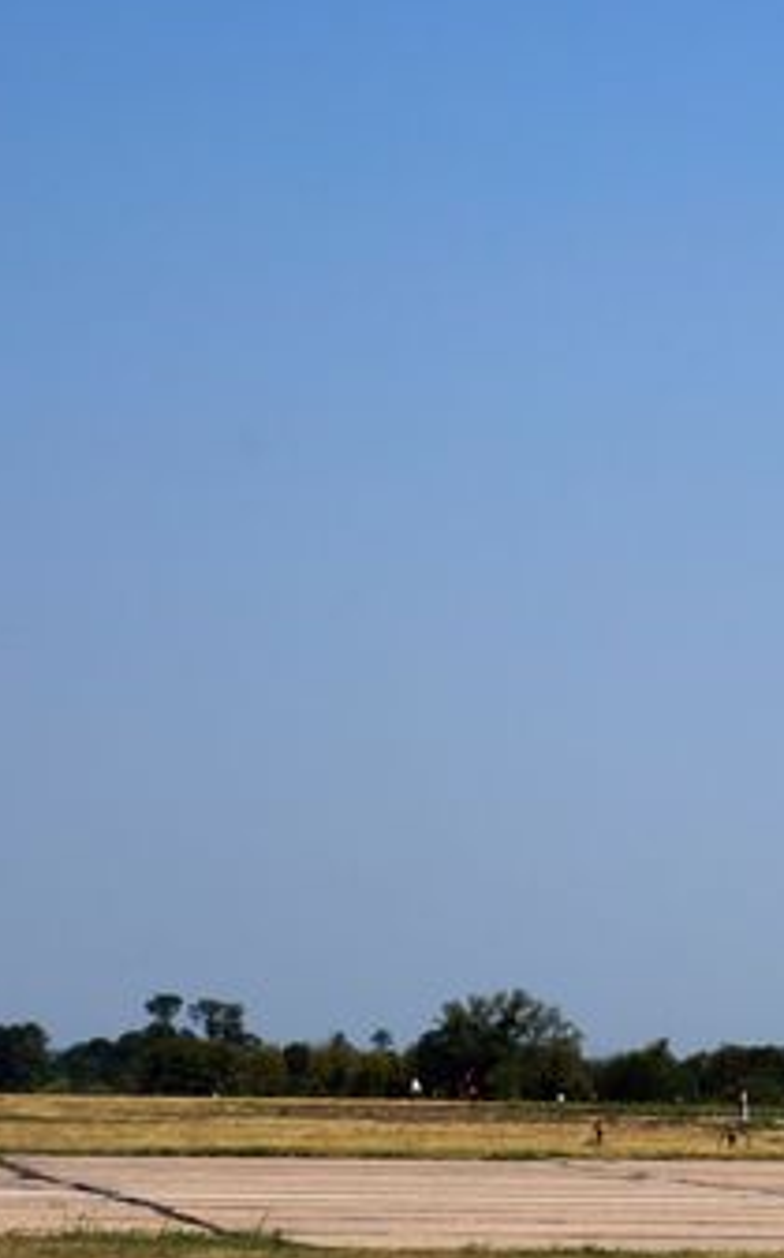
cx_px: 1217
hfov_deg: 9.9
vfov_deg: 16.5
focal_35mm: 127
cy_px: 592
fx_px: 4351
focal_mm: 40
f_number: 13
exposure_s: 1/400
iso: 100
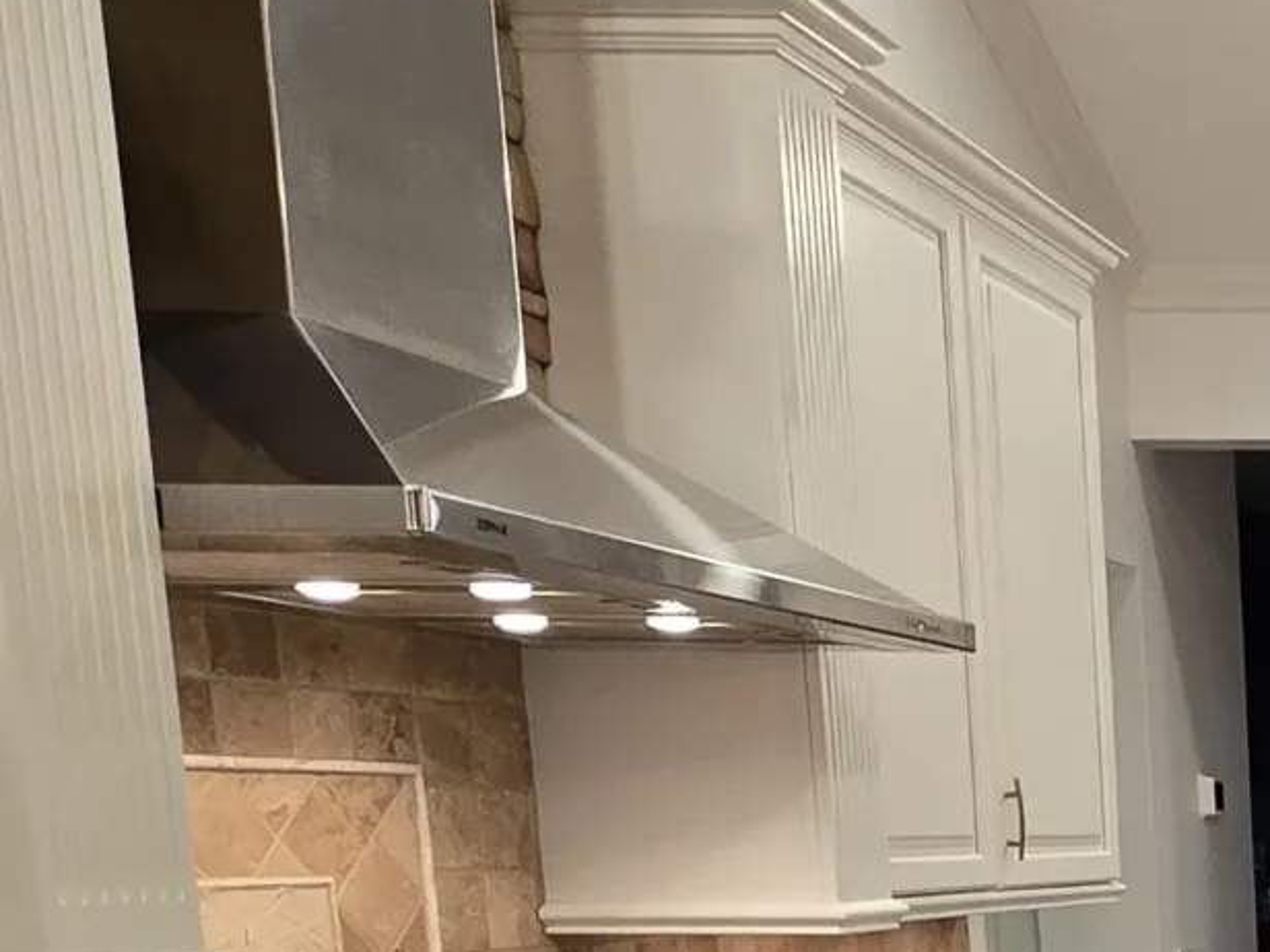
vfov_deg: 24.1
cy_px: 1193
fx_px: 1981
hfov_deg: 26.4
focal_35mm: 54
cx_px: 1880
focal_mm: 2.2
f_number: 2.2
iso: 160
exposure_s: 1/60
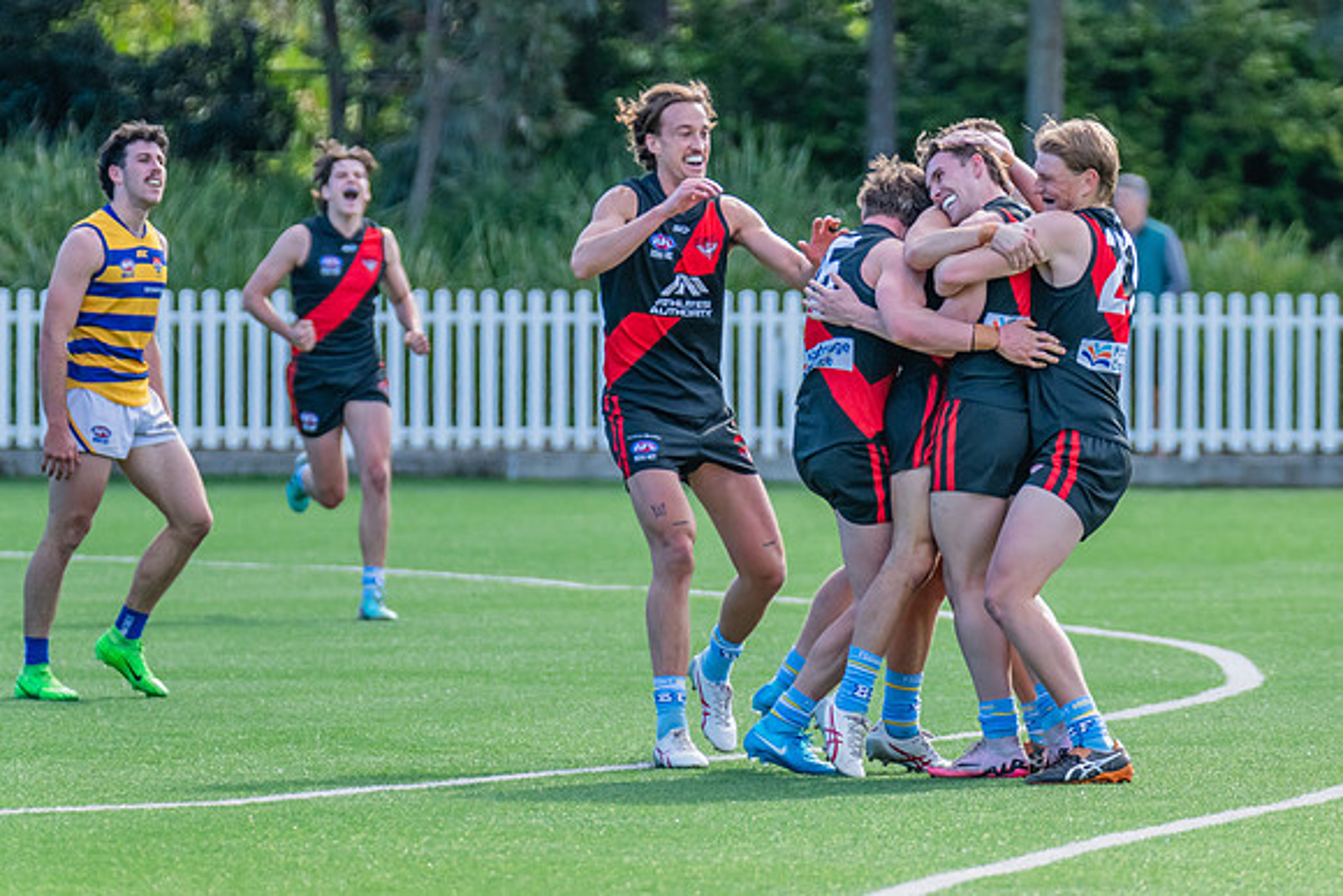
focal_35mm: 555
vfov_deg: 2.5
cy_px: 346
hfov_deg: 3.7
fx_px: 20712
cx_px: 978
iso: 900
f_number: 5.6
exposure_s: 1/1250
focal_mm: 380
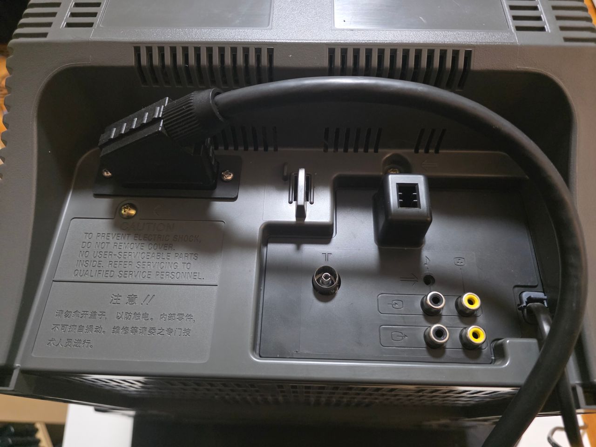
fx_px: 396
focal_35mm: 23
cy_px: 224
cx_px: 298
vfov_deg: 58.9
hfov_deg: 73.9
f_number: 1.7
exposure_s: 1/100
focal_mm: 6.3
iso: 1600
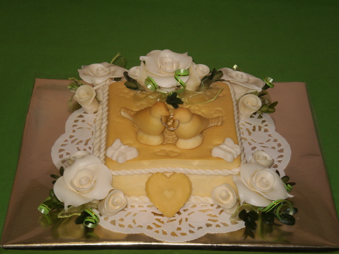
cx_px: 170
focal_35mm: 86
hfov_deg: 22.8
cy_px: 127
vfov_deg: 17.2
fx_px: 842
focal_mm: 14.3
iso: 100
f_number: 5.1
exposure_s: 1/50
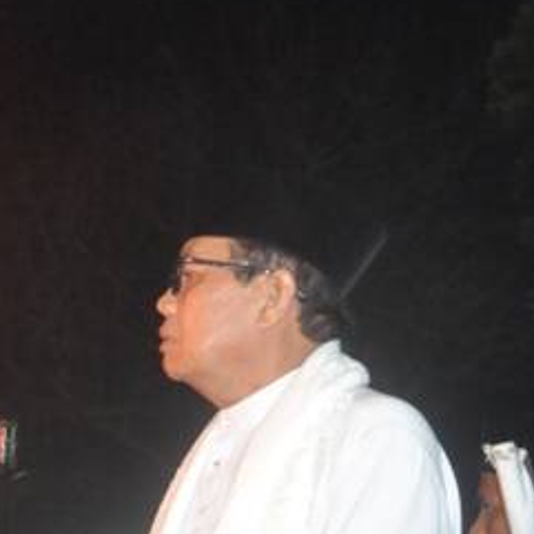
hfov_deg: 20.1
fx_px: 1326
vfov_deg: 22.2
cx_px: -230
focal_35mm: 76
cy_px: 486
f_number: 5.6
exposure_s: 1/60
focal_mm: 18
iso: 3200
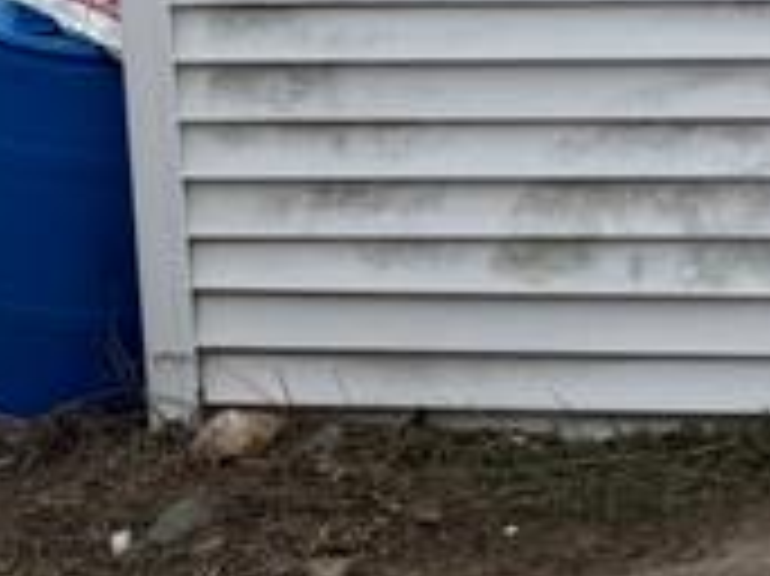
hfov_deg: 12.1
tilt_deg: -7.3
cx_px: 1563
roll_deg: +2.1
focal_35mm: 144
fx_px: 3201
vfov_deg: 10.1
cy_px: -198
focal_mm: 6.76
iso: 80
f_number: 1.78
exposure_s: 1/5348
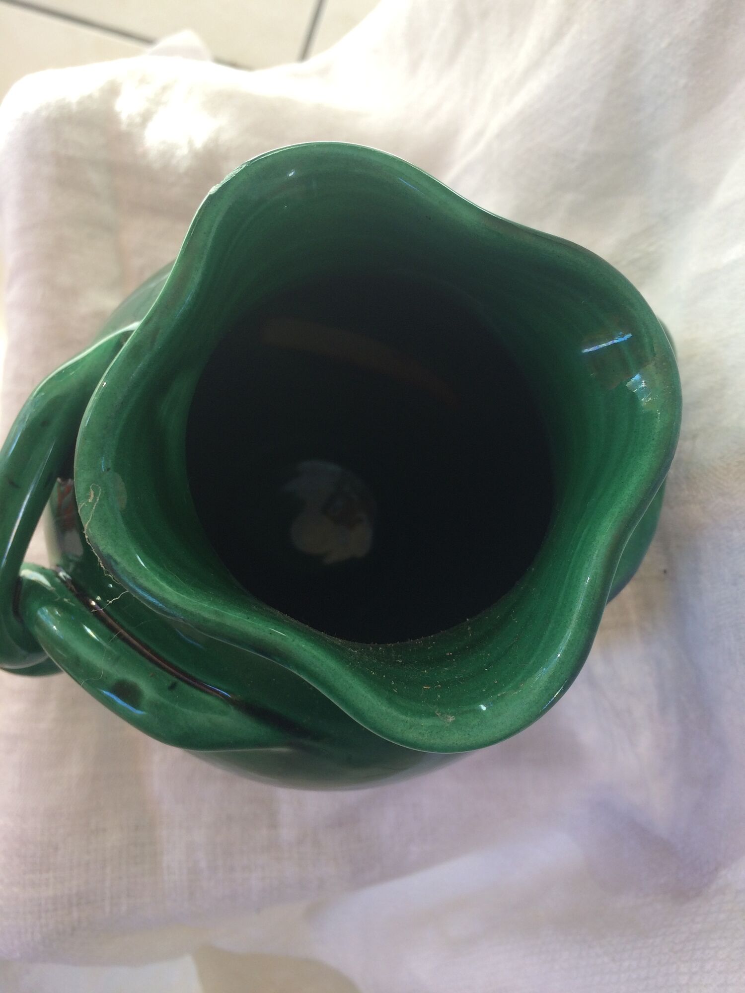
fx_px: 832
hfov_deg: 48.2
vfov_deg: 61.7
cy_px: 496
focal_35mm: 29
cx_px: 372
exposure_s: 1/50
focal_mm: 4.15
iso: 40
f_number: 2.2
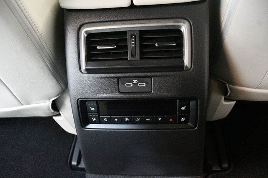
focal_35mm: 30
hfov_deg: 62.0
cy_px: 89
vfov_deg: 43.6
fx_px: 223
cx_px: 134
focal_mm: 20
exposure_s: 1/60
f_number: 3.5
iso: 11400
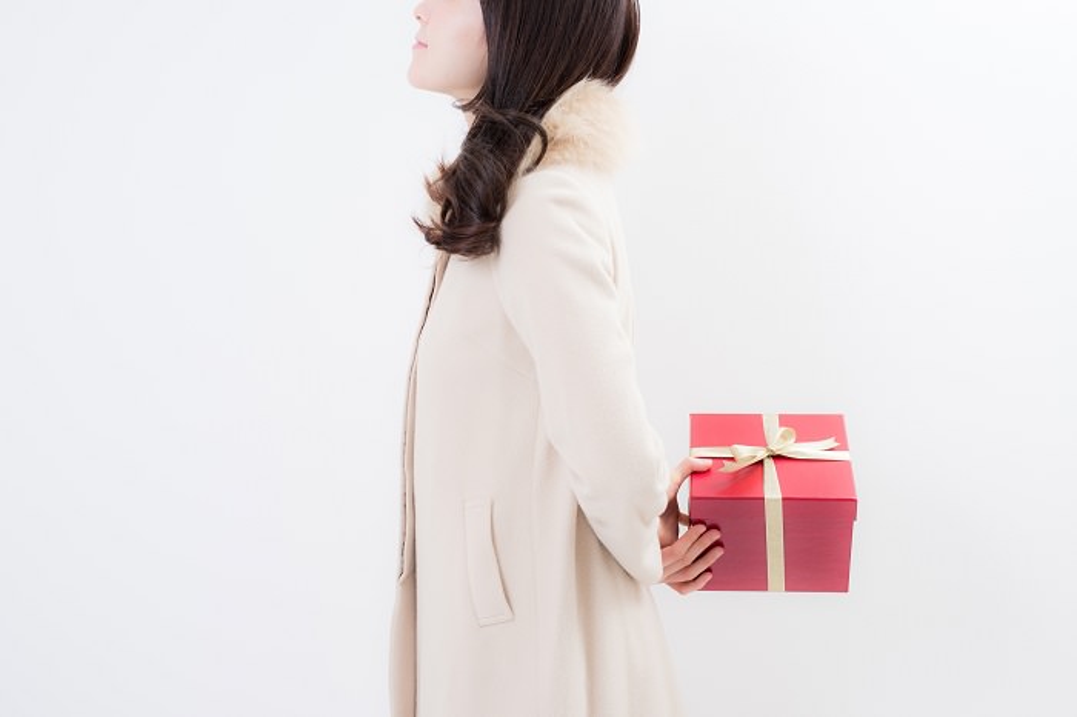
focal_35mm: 50
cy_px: 358
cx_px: 538
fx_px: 1495
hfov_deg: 39.6
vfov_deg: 27.0
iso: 200
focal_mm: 50
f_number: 6.3
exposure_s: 1/125
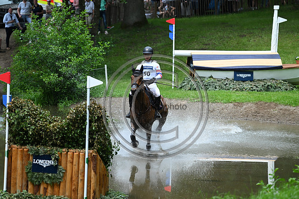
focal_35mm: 200
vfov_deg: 6.9
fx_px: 1661
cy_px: 100
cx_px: 150
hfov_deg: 10.3
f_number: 4.5
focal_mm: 200
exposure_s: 1/1250
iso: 500
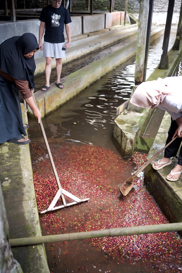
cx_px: 91
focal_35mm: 50
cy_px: 136
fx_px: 379
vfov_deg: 39.6
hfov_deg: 27.0
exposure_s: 1/320
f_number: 1.4
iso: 1600
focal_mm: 50
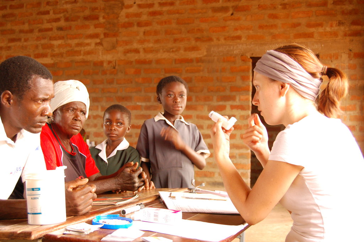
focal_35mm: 51
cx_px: 182
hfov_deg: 38.9
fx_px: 515
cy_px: 121
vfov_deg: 26.4
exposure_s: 1/50
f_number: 4.5
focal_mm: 34
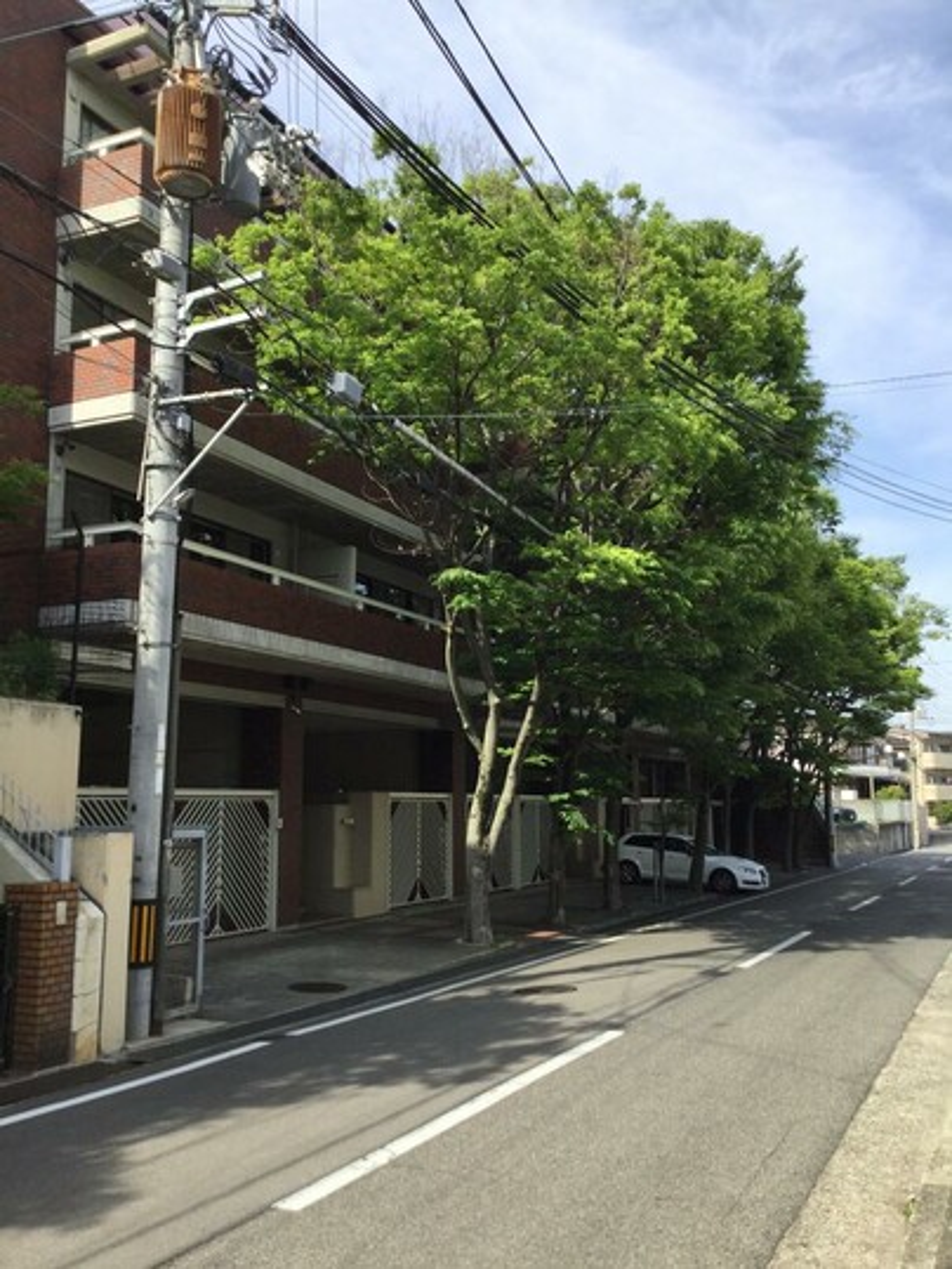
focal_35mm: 31
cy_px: 634
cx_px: 476
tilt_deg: +10.3
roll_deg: +0.4
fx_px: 1136
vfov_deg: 58.3
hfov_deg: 45.5
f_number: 2.4
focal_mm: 3.3
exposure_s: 1/622
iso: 25
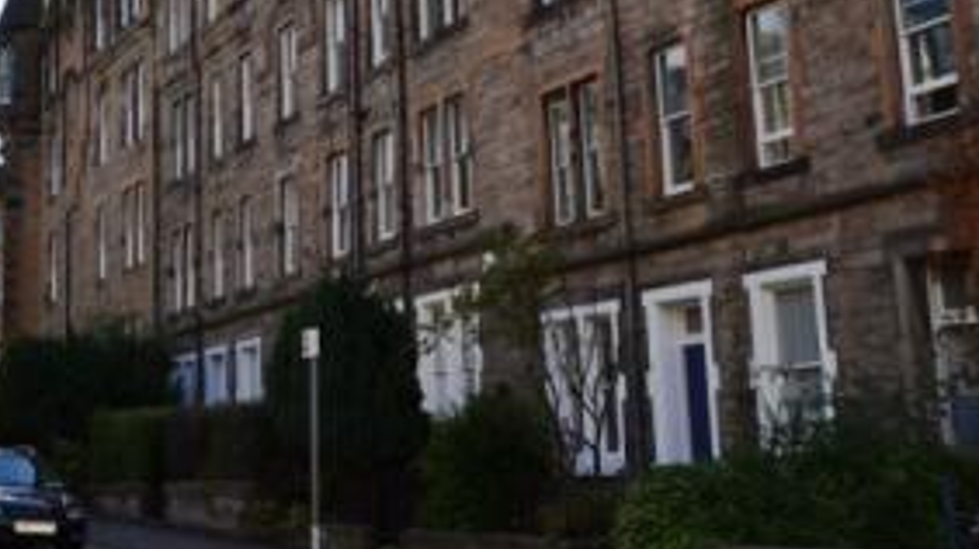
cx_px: 260
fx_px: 1556
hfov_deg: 34.3
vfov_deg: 19.6
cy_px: 47
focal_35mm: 60
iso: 100
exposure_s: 1/200
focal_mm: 24
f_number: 9
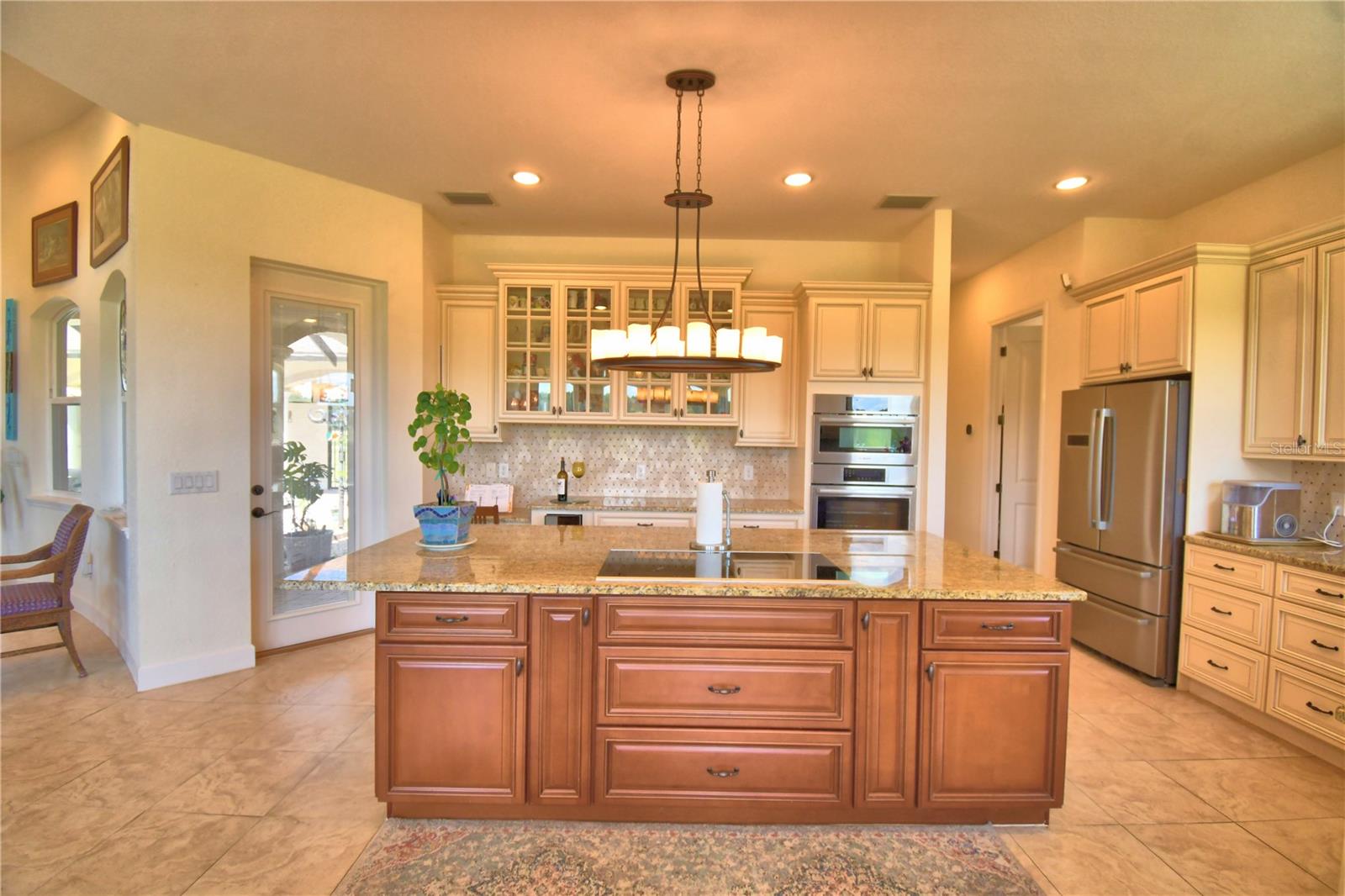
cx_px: 672
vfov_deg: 77.3
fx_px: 560
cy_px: 448
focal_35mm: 15
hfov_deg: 100.4
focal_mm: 10
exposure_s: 1/125
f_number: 4.5
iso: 250
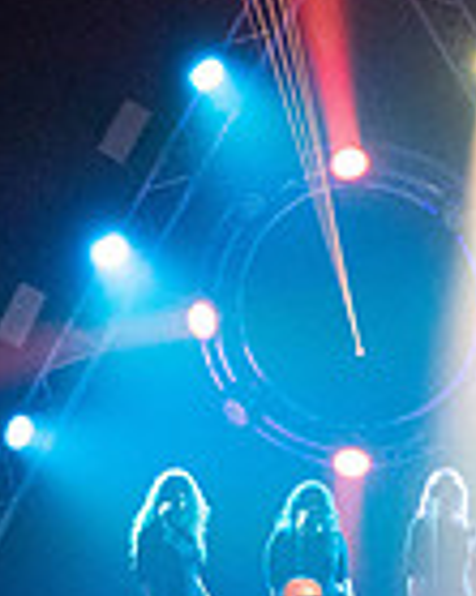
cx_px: 163
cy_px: 457
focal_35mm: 372
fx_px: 6558
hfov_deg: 4.2
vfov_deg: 5.2
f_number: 5.6
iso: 8000
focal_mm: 95
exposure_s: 1/250
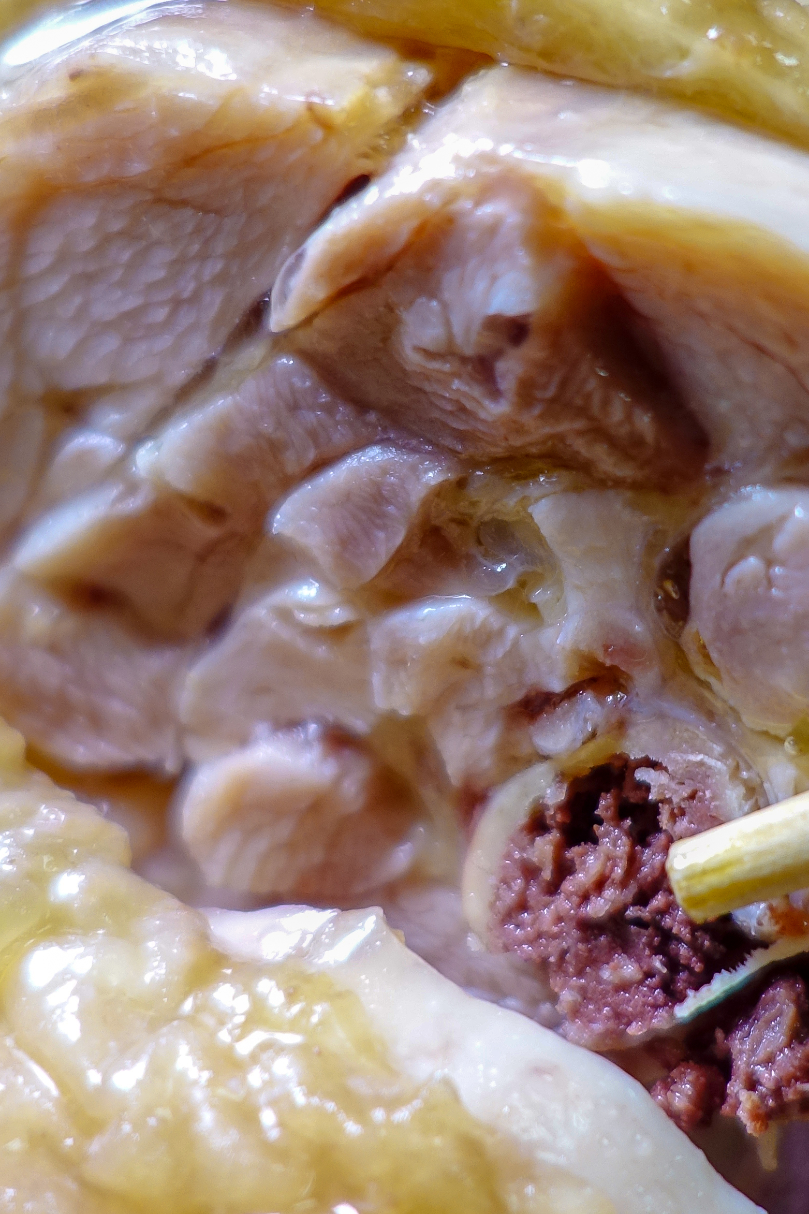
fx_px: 1888
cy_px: 571
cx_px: 527
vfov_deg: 35.6
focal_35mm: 56
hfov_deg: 24.1
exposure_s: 1/125
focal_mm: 8.8
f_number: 1.8
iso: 160
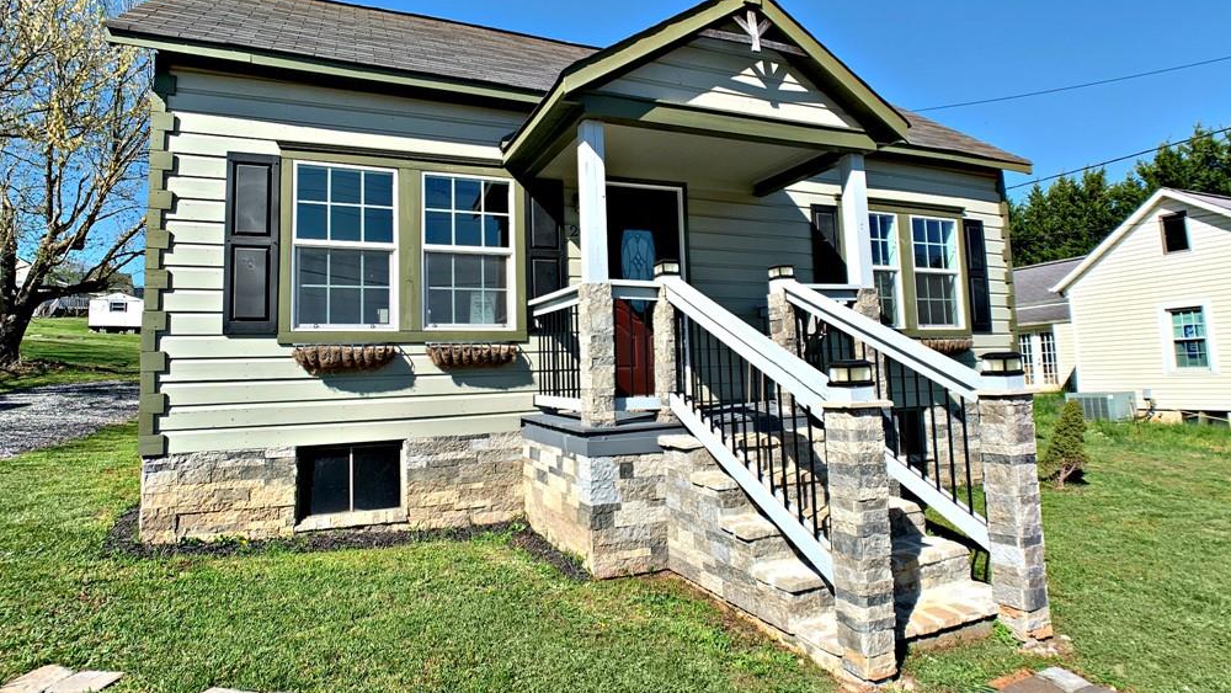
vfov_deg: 40.2
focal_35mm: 29
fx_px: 947
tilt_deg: +5.4
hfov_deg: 66.1
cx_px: 611
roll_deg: +2.3
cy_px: 324
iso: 25
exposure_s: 1/1387
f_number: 1.8
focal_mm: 4.25
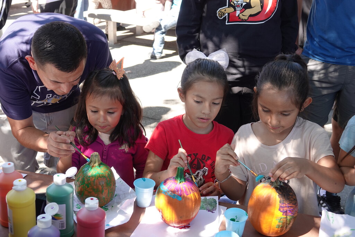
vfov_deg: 29.3
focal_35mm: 46
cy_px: 118
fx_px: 454
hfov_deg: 42.7
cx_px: 178
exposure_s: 1/125
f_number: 3.2
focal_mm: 16.92
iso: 100
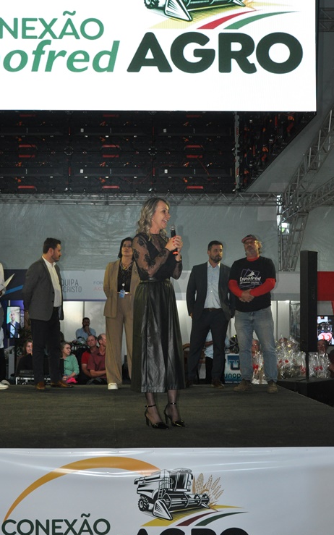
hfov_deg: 27.5
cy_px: 268
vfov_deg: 43.0
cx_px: 124
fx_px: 679
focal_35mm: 47
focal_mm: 25
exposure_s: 1/100
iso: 800
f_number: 4
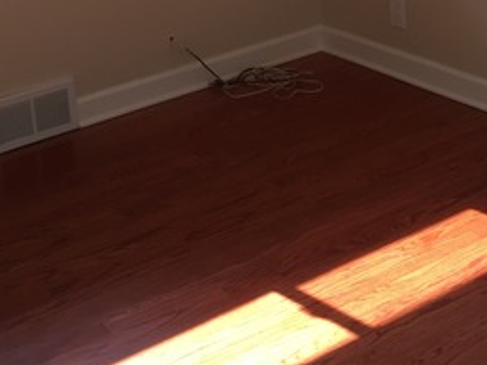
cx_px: 206
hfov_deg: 27.0
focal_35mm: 72
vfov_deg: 19.7
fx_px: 1012
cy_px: -17
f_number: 2.2
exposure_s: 1/120
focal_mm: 4.15
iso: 50
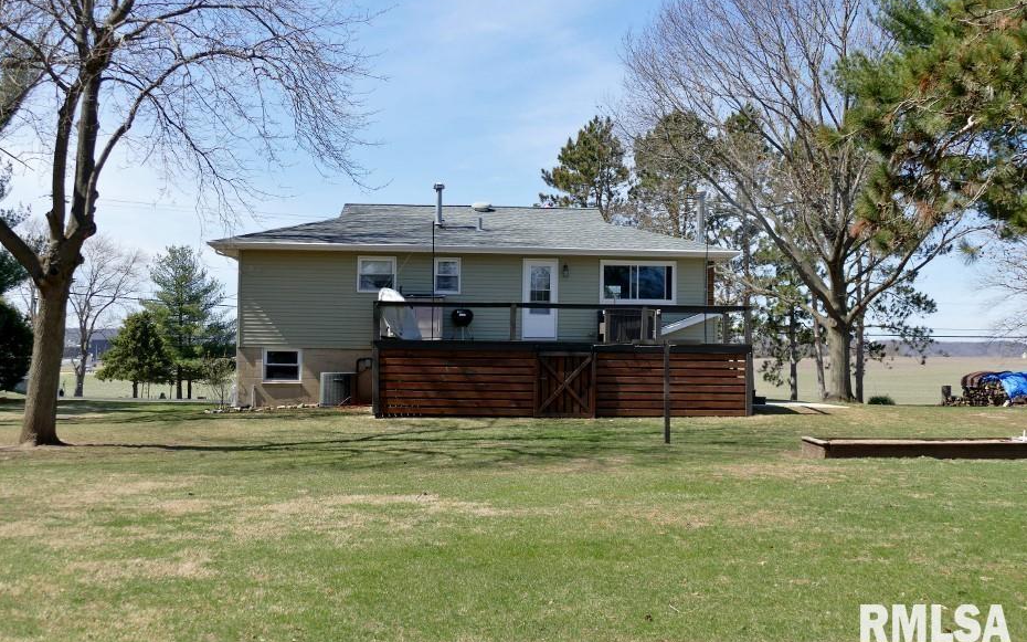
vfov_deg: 28.6
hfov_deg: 44.4
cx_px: 513
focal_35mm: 45
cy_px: 317
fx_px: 1259
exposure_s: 1/1600
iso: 125
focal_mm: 16
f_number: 3.2
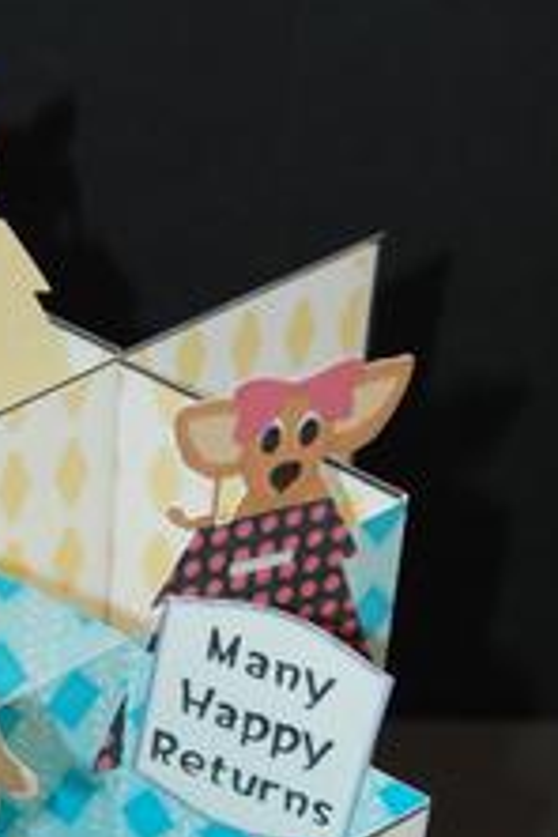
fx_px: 2186
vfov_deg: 21.3
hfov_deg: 14.4
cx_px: 89
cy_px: 711
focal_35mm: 94
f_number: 4.5
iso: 320
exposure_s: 1/60
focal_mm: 31
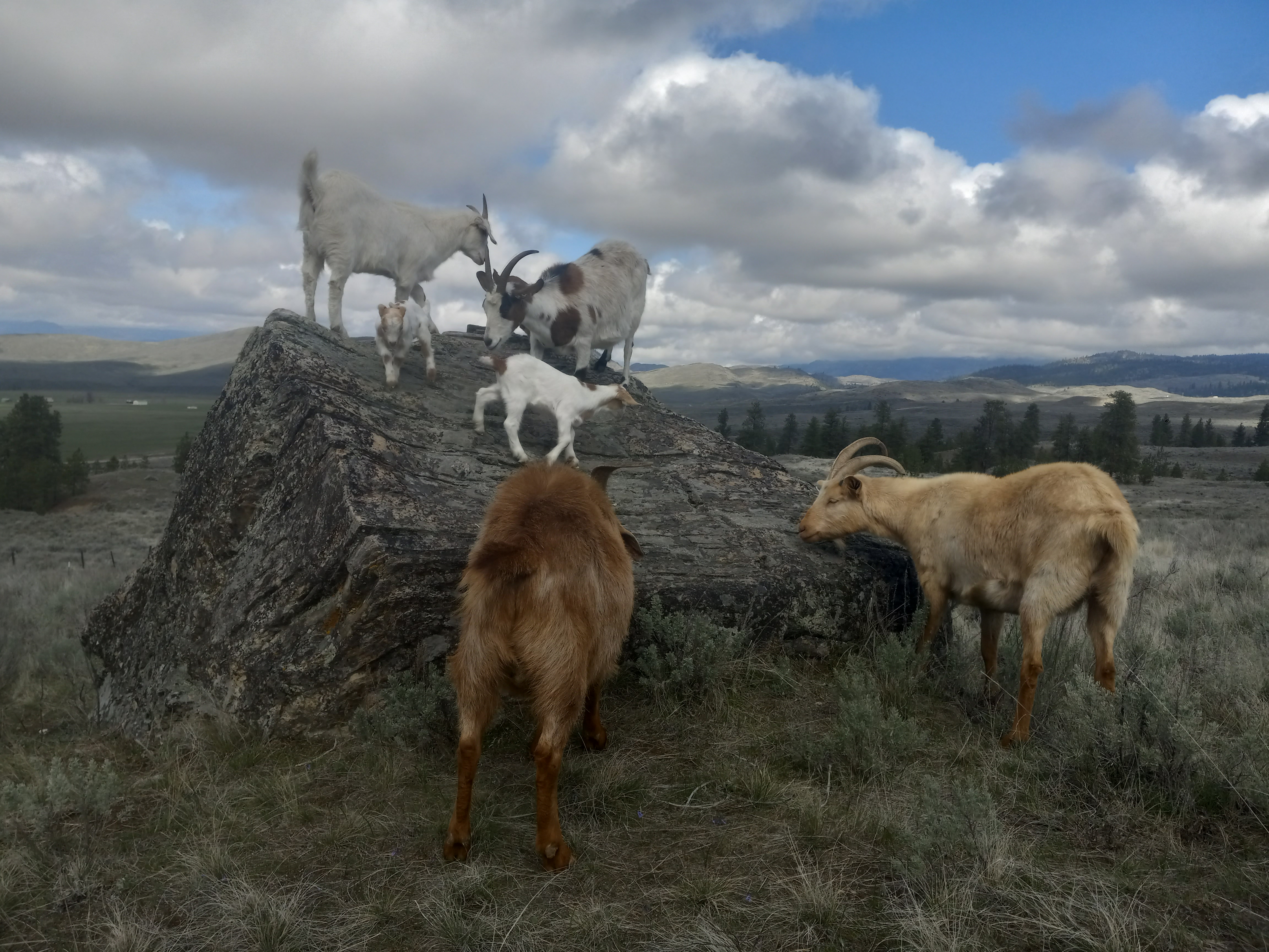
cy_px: 476
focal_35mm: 27
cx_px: 634
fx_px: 990
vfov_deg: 51.4
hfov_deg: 65.3
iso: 40
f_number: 1.8
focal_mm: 3.94
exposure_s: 1/1721
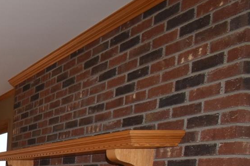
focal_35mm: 55
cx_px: -163
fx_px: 382
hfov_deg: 24.1
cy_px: 239
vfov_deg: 21.3
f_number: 5.6
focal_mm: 10
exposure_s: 1/125
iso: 360
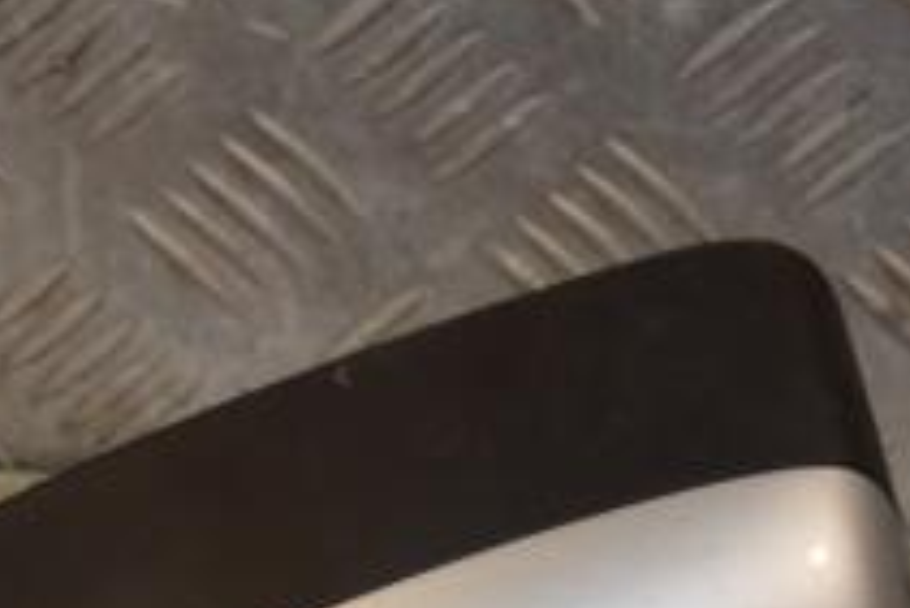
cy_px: 837
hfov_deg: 8.3
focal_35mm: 247
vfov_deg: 5.5
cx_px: 617
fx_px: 6248
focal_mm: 58
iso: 800
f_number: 9
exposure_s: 1/200
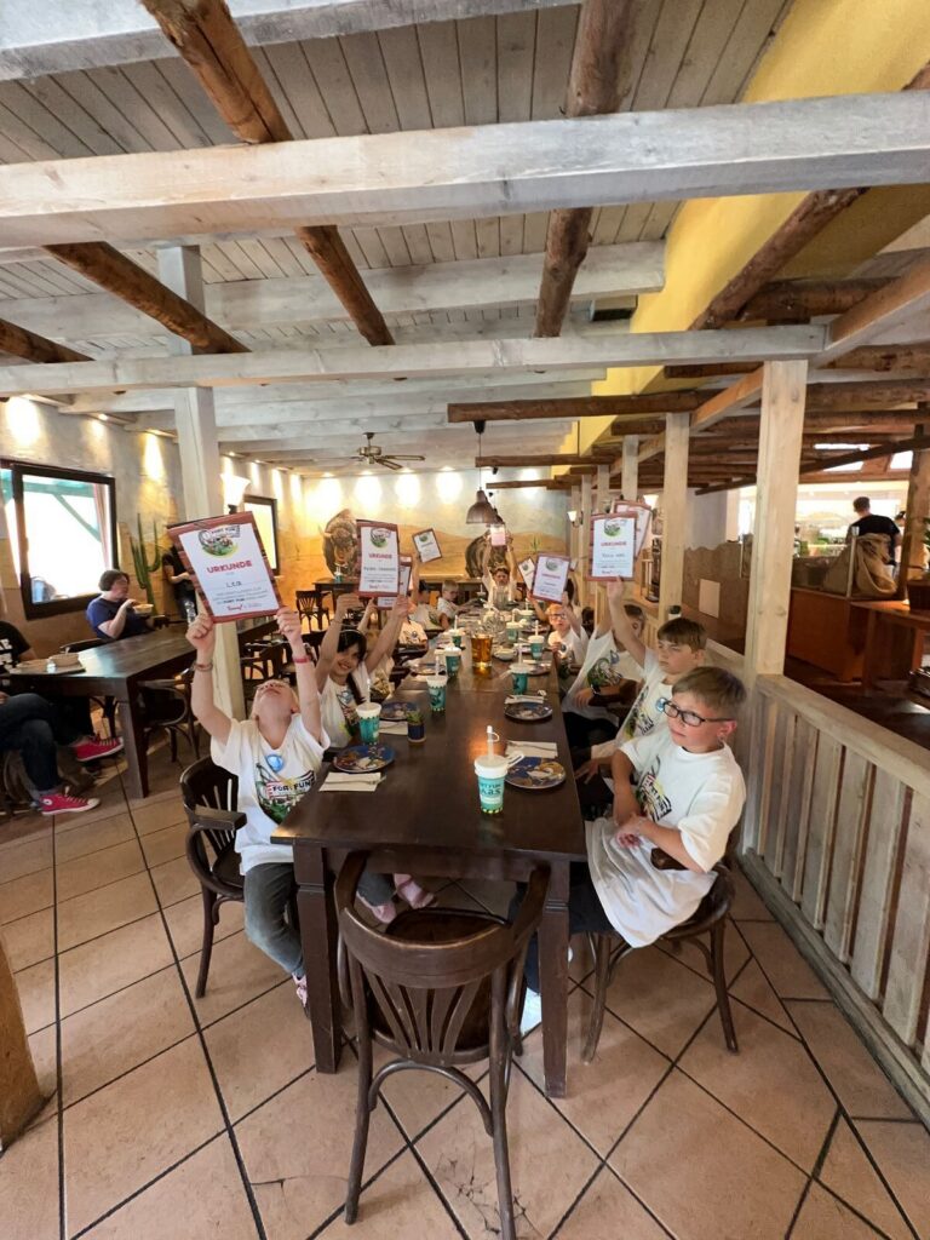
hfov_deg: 85.7
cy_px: 620
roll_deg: +0.6
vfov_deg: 102.1
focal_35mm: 14
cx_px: 465
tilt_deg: -8.6
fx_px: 502
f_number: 2.2
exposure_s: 1/33
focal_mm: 2.22
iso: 320
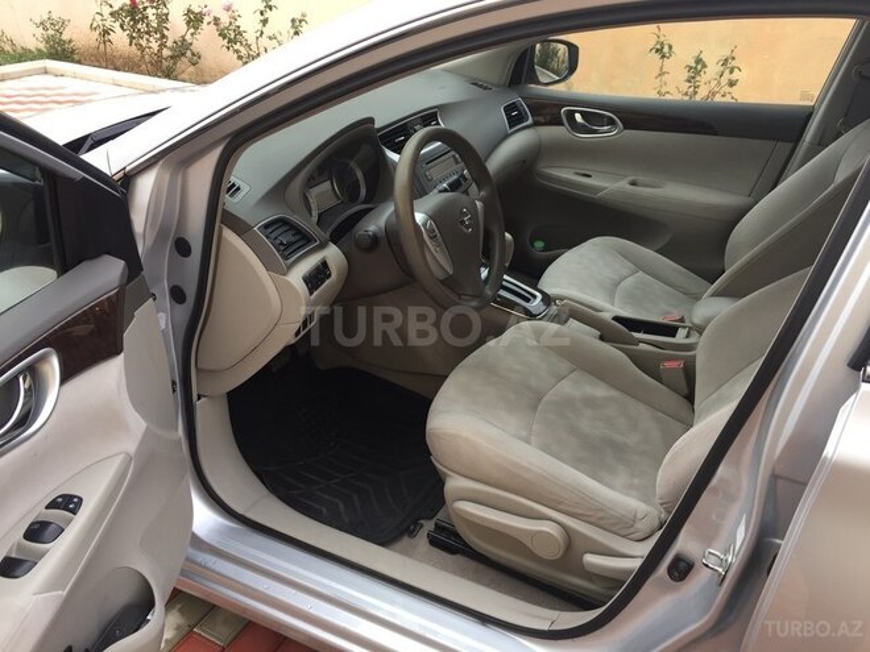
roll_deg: -3.1
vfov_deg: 48.2
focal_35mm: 29
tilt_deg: -27.2
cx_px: 435
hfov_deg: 61.7
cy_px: 326
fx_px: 729
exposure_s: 1/60
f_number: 2.2
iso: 32
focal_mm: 4.15
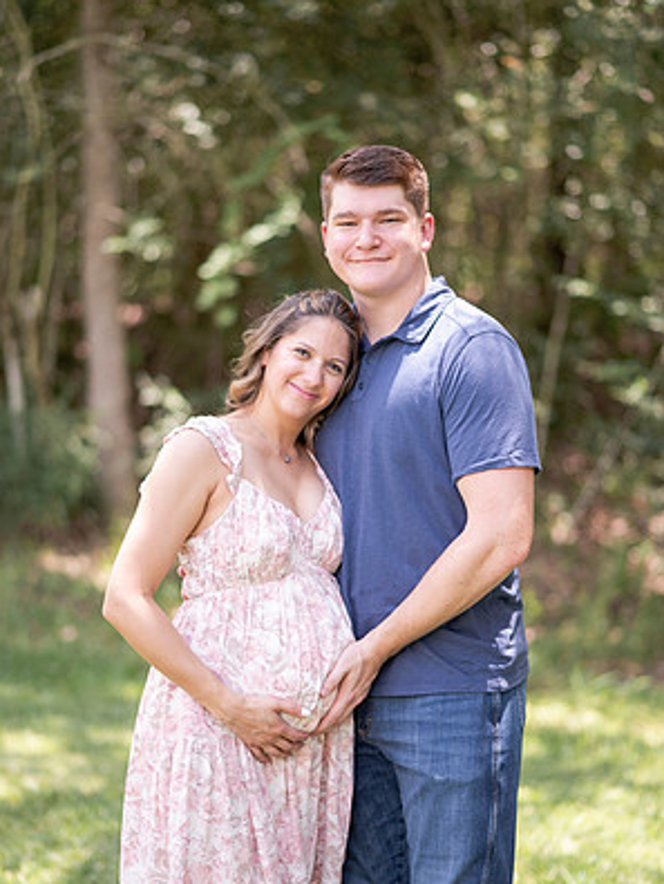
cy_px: 495
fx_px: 2375
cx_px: 331
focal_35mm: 93
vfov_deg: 21.1
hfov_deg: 15.9
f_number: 2
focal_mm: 85
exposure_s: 1/1250
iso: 320
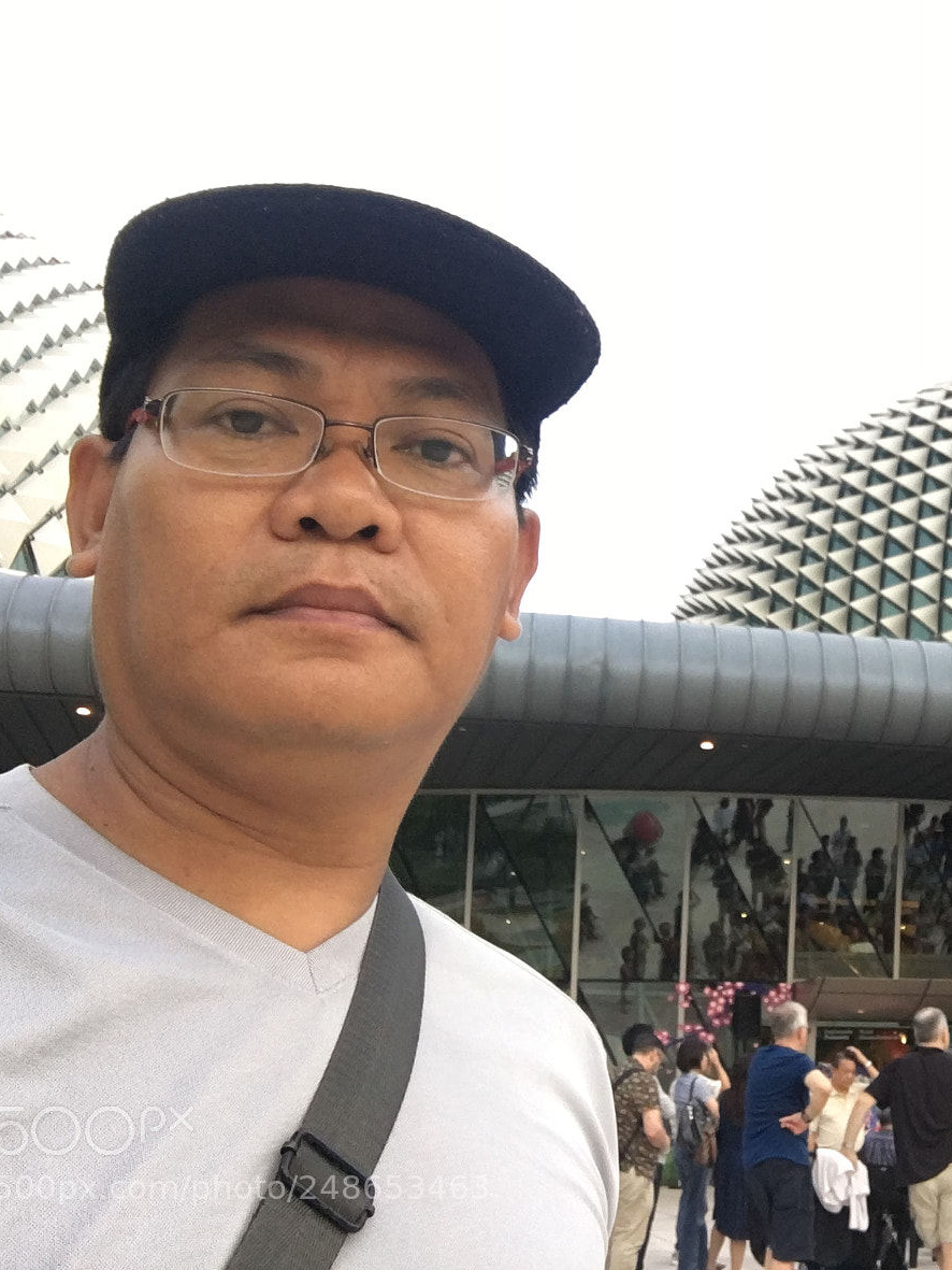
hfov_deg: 33.2
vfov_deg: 44.8
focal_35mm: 42
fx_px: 1540
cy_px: 627
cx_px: 787
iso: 64
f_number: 2.2
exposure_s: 1/100
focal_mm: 2.65
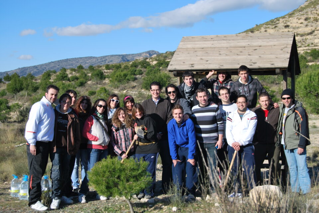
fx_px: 559
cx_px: 160
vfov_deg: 21.6
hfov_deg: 31.8
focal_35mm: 63
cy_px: 106
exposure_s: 1/250
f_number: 8
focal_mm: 42
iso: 100
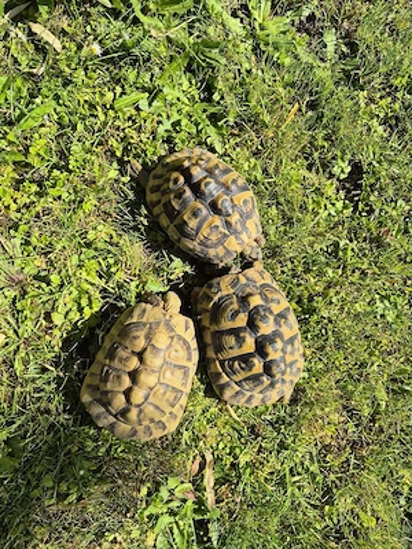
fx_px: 365
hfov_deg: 58.9
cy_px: 274
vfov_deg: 73.9
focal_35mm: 23
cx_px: 206
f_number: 1.8
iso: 25
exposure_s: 1/1667
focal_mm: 5.4
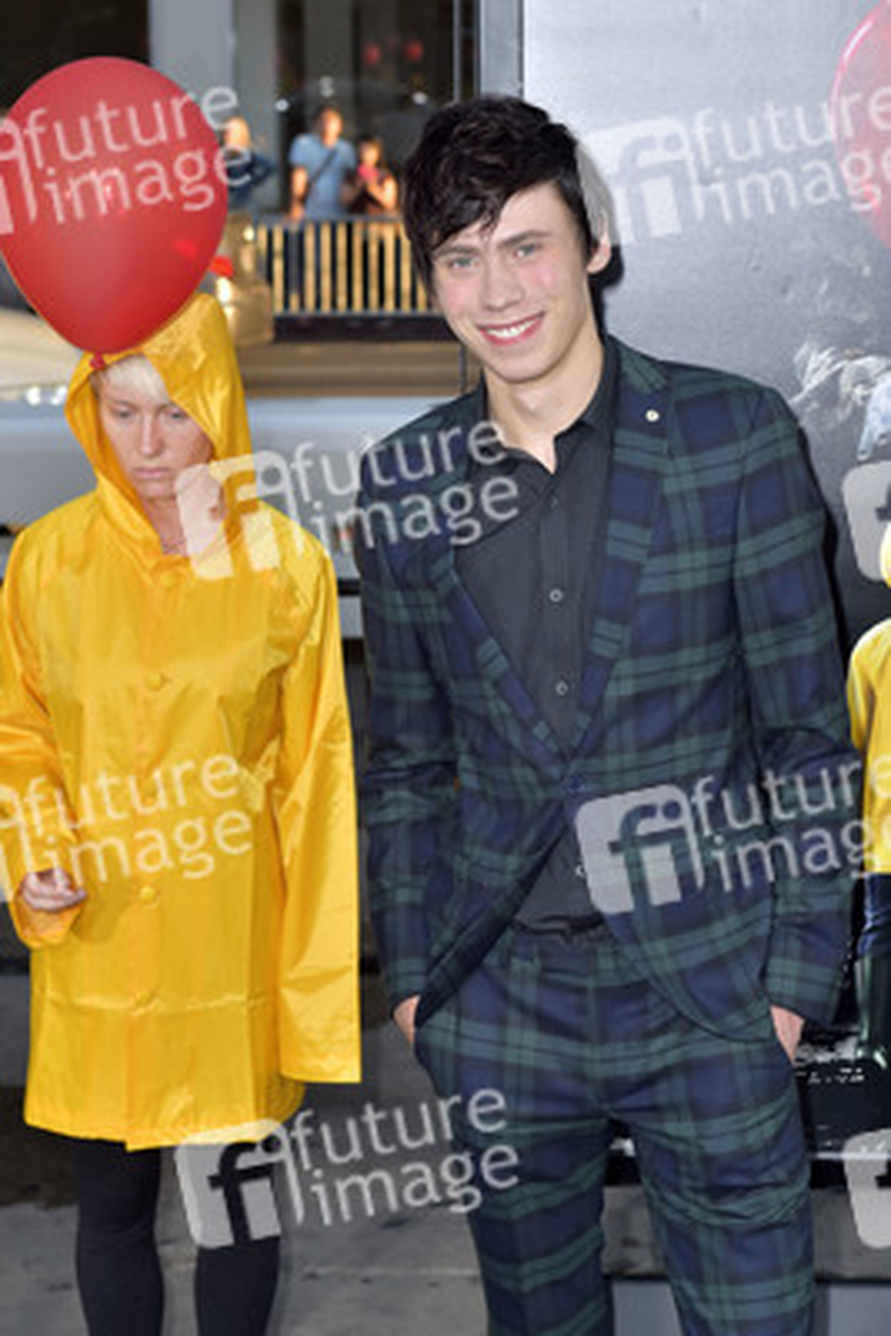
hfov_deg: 19.5
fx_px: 2596
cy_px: 668
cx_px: 446
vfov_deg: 28.8
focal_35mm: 70
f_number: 6.3
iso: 640
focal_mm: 70
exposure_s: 1/250
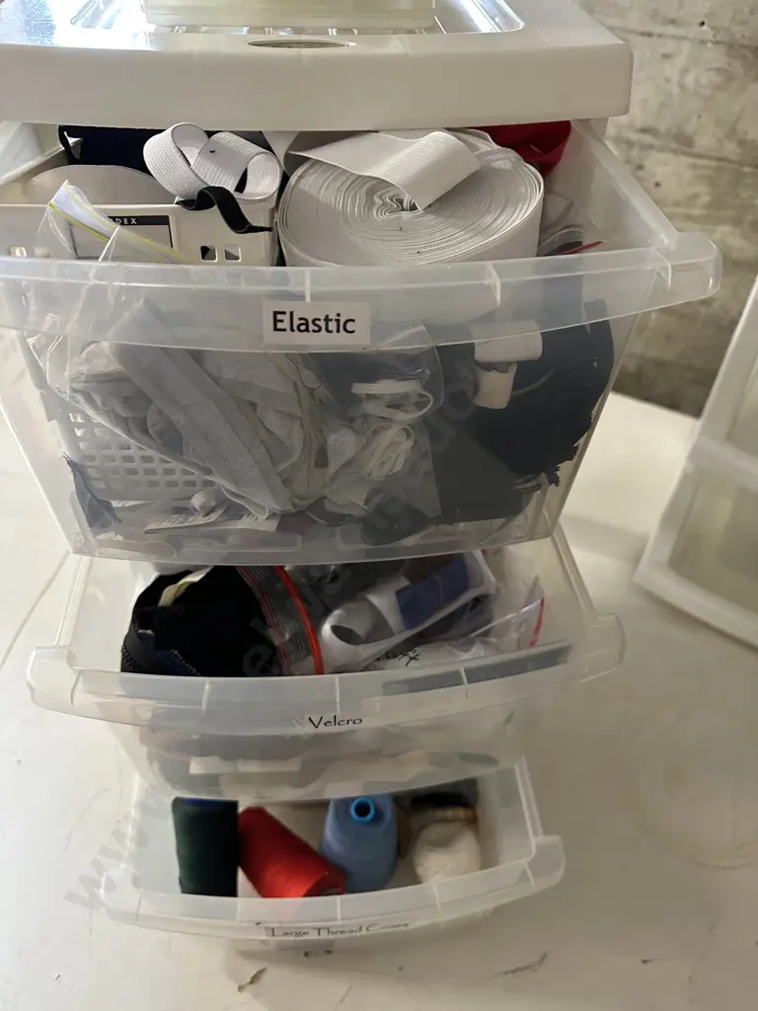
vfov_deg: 71.6
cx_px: 379
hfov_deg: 56.8
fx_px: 701
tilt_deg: -45.1
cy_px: 506
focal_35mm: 24
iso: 500
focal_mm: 6.86
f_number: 1.78
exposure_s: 1/50
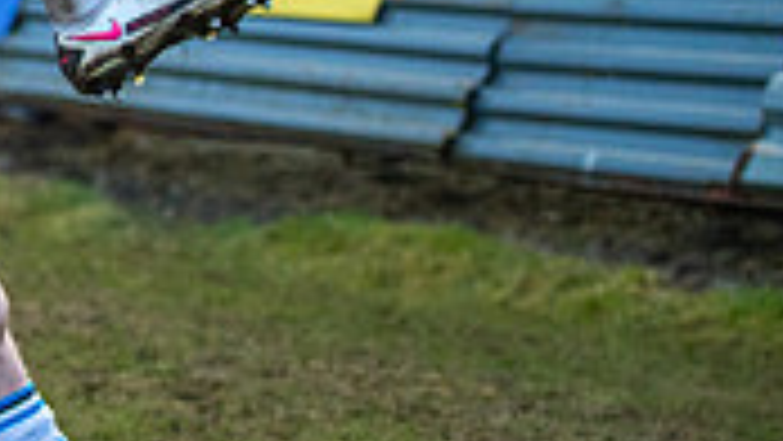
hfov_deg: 8.6
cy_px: -140
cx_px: -450
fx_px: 5067
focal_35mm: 244
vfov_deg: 5.0
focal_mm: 70
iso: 3600
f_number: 2.8
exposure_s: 1/640
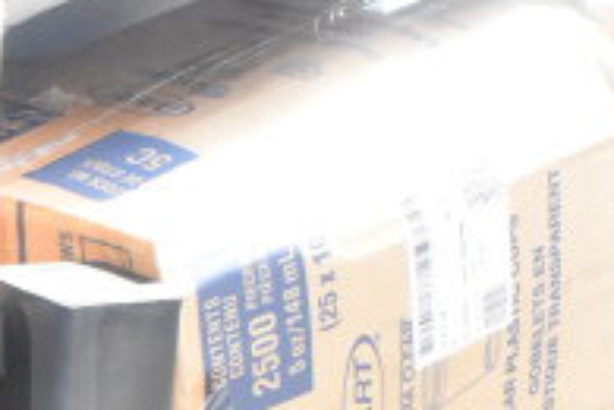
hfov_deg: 15.4
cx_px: -176
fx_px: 2166
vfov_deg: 10.5
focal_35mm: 127
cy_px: 550
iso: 6400
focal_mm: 18
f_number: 13
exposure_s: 1/640
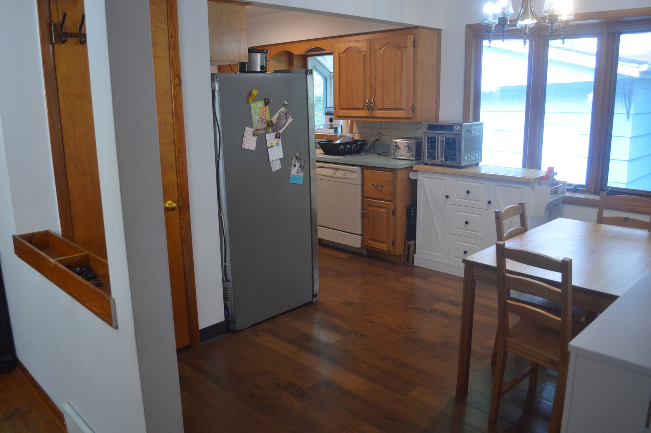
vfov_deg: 47.9
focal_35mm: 27
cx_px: 326
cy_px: 216
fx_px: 488
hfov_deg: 67.4
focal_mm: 18
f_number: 3.5
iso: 400
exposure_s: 1/40
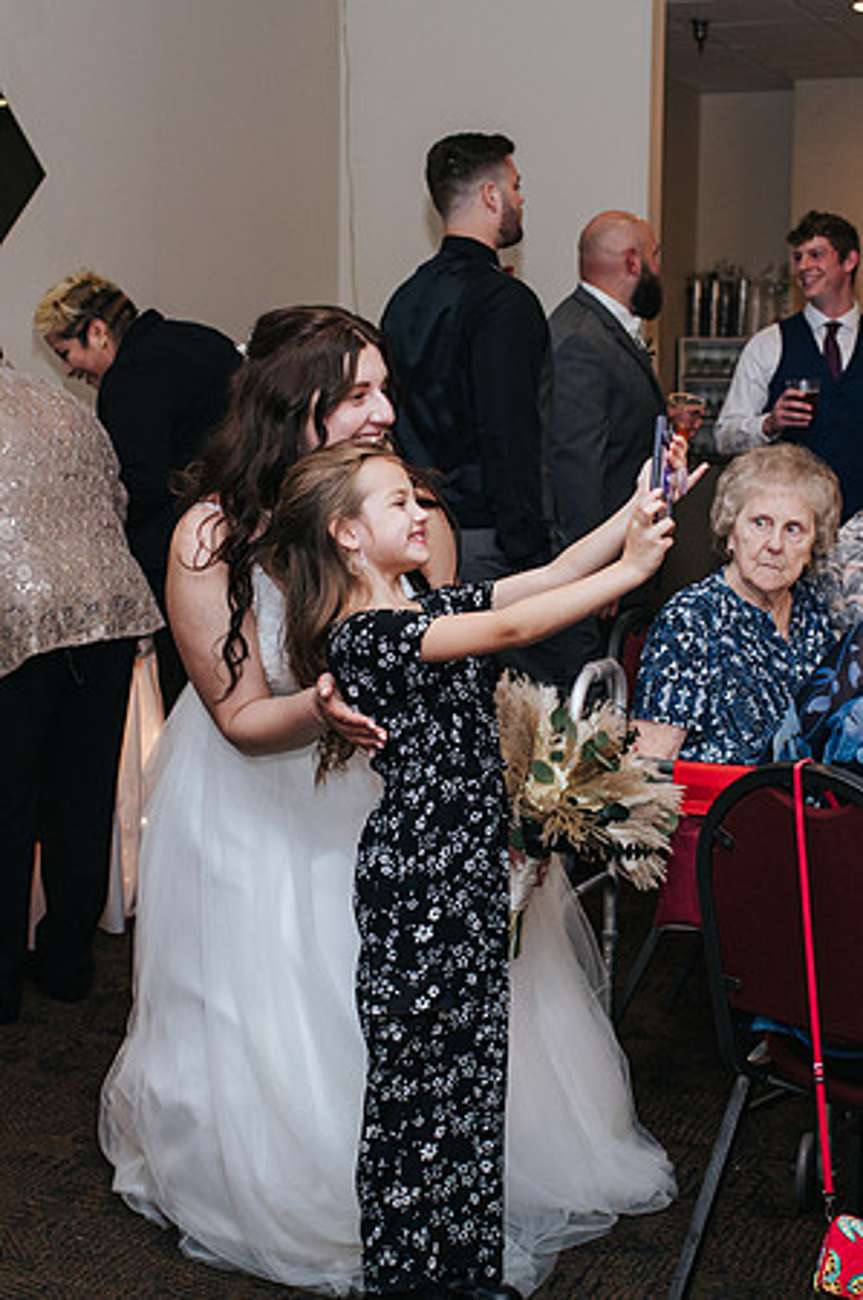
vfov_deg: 36.1
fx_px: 1990
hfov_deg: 24.5
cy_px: 617
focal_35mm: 55
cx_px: 459
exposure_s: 1/200
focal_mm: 35
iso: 800
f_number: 3.2
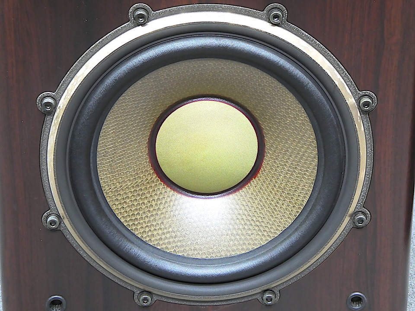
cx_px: 208
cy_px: 156
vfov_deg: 12.9
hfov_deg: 17.1
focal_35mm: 115
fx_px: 1379
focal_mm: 20.6
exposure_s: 1/15
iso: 1600
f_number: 5.1
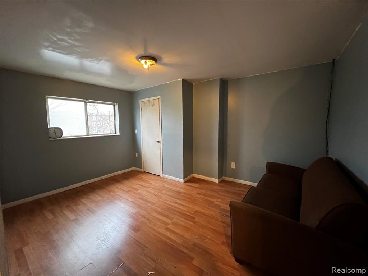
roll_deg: +1.5
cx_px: 184
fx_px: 138
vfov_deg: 89.9
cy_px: 138
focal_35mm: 13
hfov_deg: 106.2
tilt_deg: -5.8
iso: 640
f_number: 1.8
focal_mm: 1.57
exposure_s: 1/40
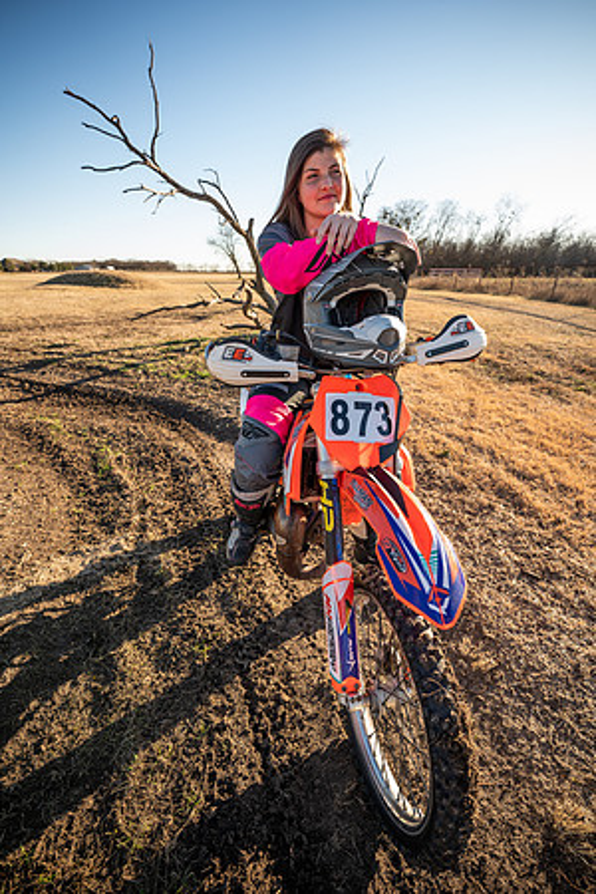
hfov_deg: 71.7
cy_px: 447
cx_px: 298
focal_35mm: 17
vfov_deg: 94.6
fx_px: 412
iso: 80
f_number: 4.5
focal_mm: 16.6
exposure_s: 1/250
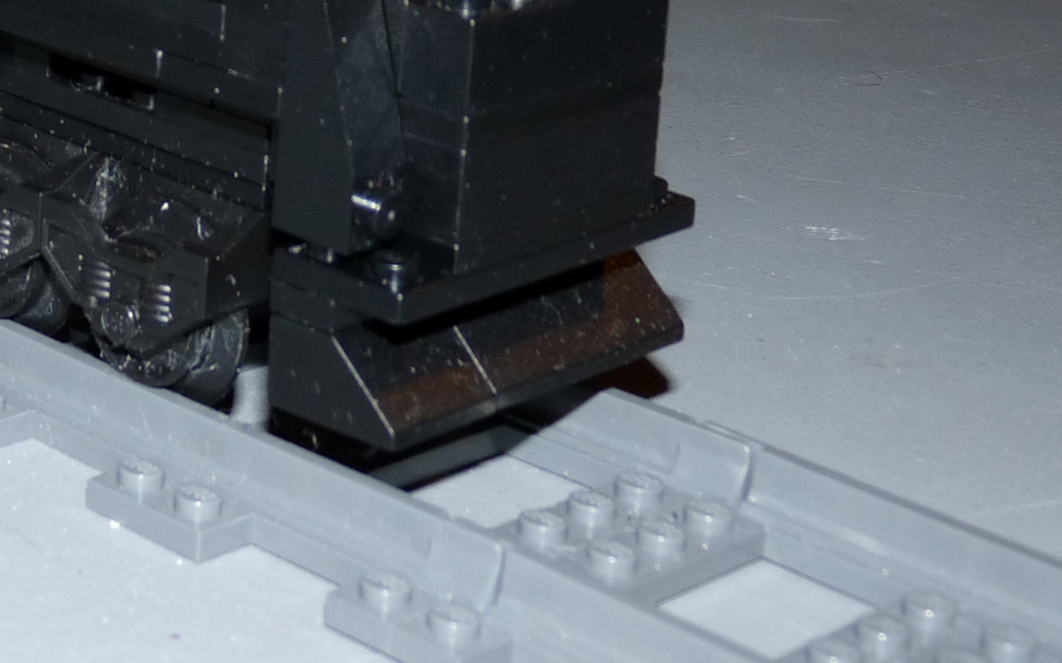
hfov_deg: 20.2
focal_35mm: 94
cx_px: -322
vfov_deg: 13.5
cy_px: -147
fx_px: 2720
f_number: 3
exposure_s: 1/30
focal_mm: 6
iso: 100
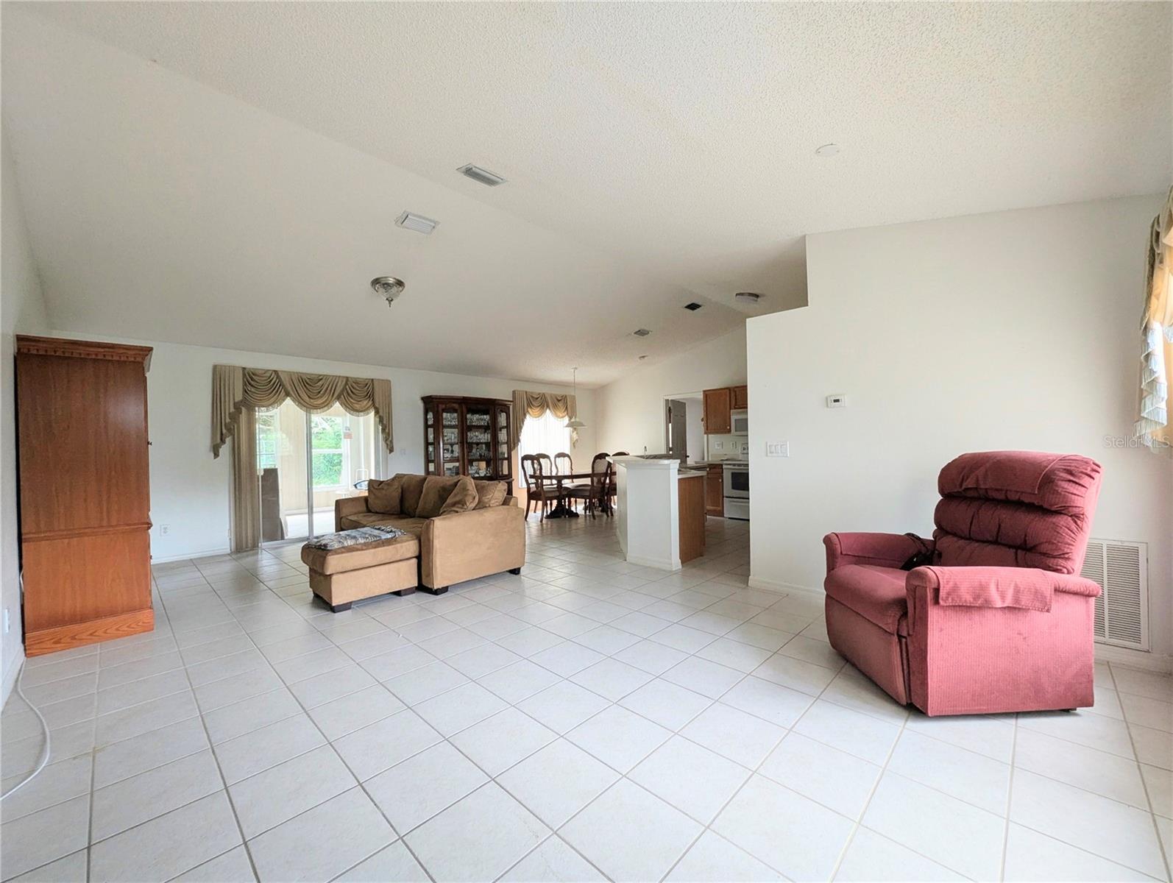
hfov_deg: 106.1
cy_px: 442
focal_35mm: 13
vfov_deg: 90.1
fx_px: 441
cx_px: 586
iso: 42
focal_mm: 1.95
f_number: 2.2
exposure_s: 1/26.5
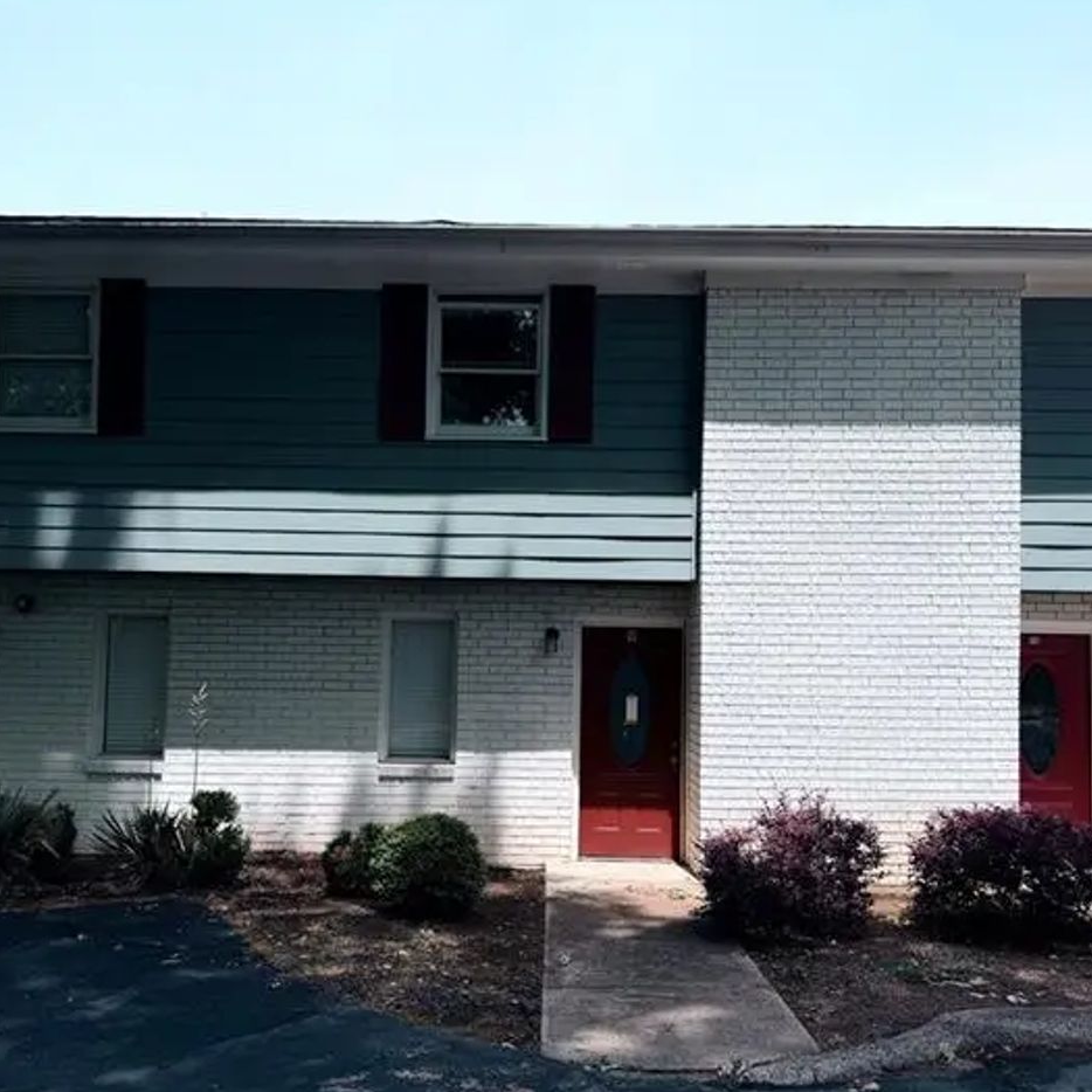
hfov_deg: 52.5
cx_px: 557
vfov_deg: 52.4
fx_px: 1106
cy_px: 602
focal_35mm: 31
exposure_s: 1/3759
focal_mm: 6.76
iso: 80
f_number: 1.78
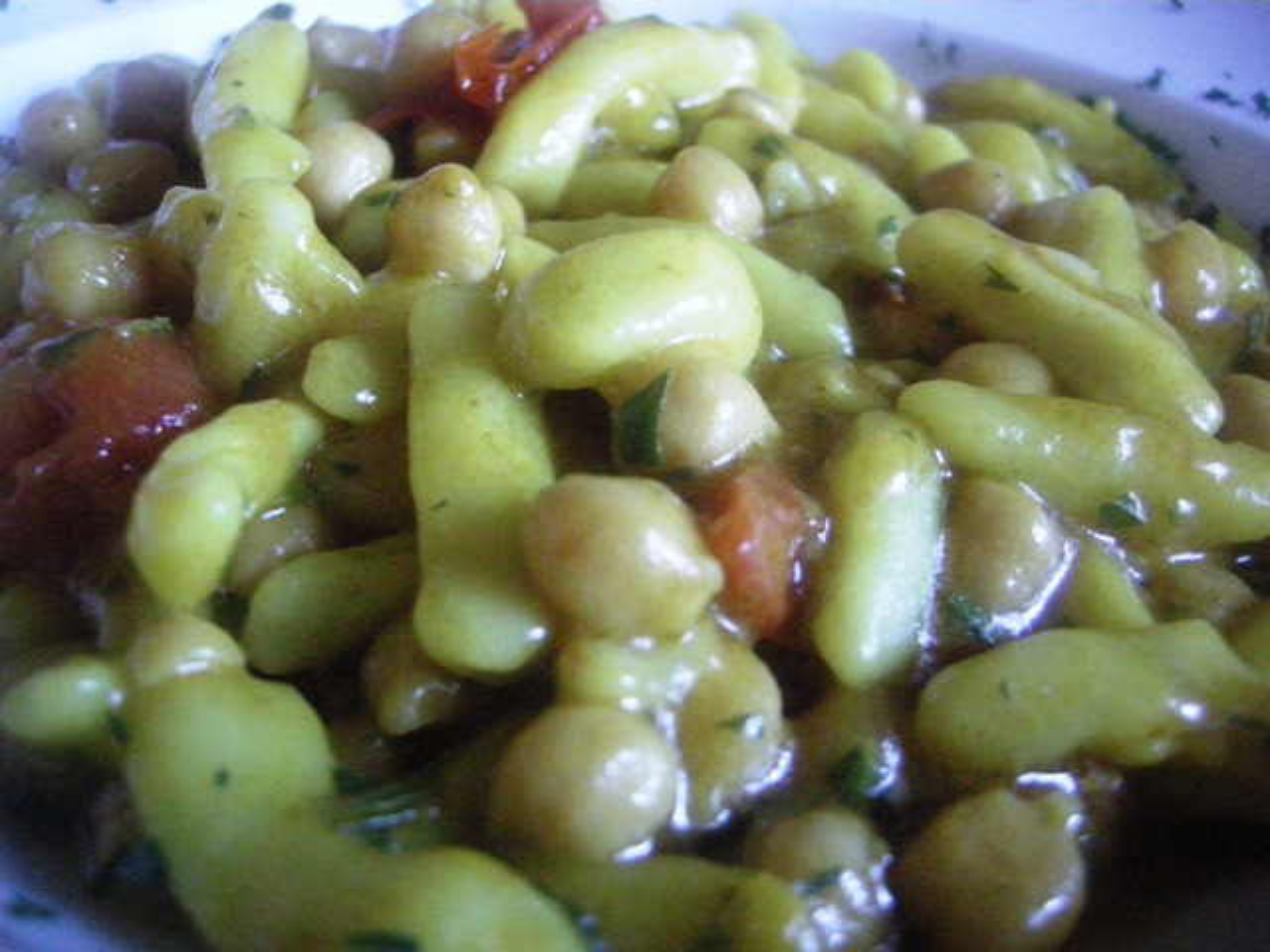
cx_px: 635
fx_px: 1321
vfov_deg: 39.7
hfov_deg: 51.4
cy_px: 476
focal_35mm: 36
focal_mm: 7.5
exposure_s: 1/81.8
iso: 1600
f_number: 2.7
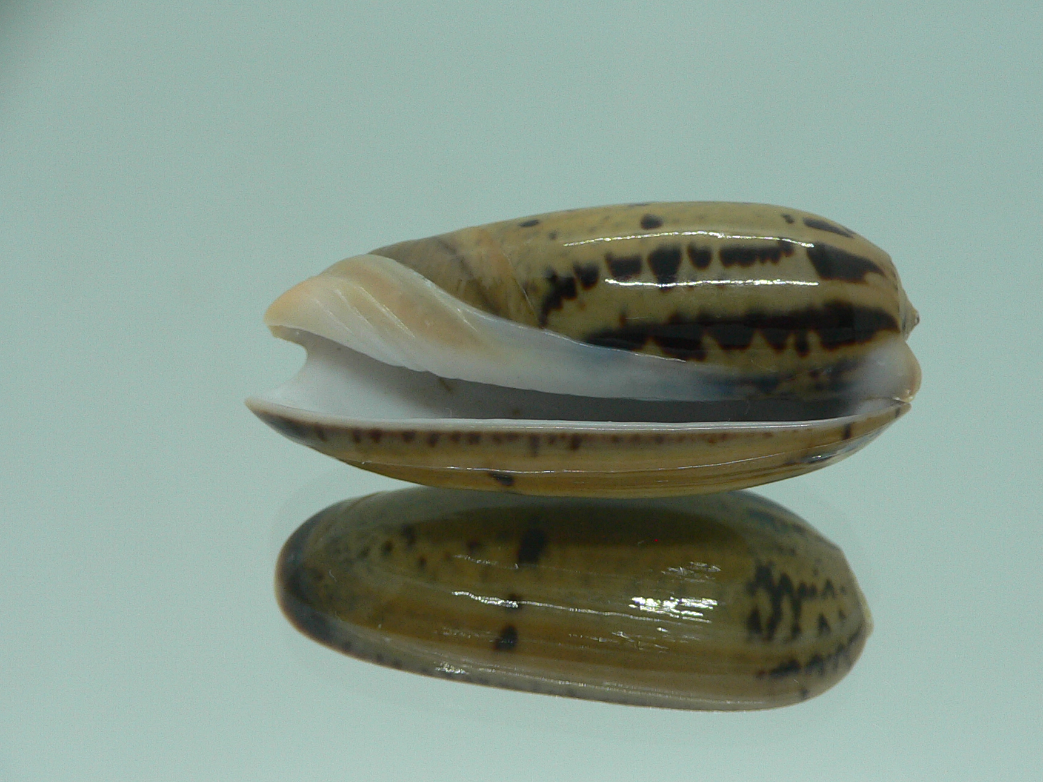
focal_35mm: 41
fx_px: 1235
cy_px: 450
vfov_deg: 35.1
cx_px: 588
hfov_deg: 45.7
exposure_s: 1/60
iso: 100
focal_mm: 4.6
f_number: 2.8
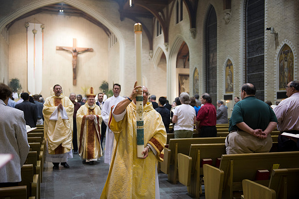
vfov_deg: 35.0
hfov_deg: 50.7
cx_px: 150
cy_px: 100
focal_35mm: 38
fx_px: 315
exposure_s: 1/80
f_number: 2.8
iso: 1600
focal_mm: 38
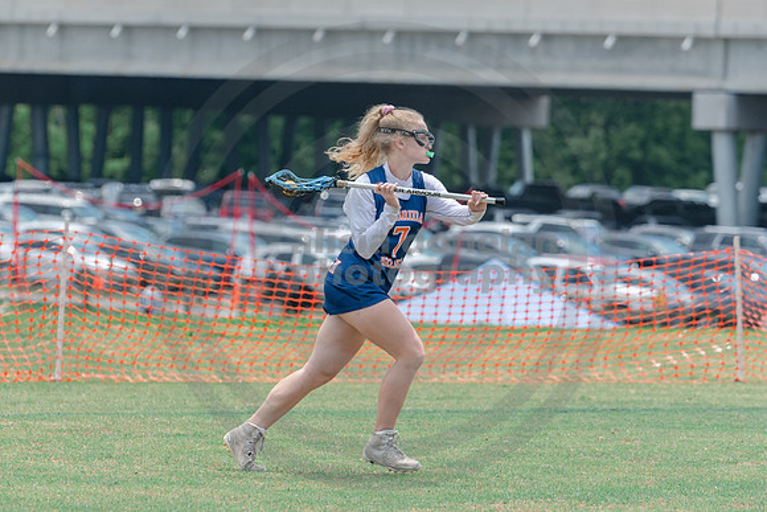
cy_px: 248
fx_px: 6963
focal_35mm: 327
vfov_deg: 4.2
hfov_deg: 6.3
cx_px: 333
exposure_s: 1/1250
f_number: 4.5
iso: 250
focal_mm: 200
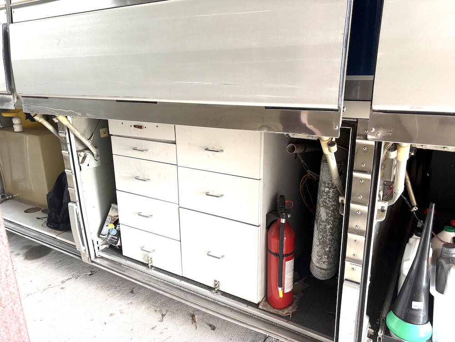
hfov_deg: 67.3
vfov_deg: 53.1
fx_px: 342
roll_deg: +1.2
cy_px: 171
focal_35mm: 26
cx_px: 228
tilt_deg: -16.9
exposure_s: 1/96
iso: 125
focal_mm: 5.96
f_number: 1.6
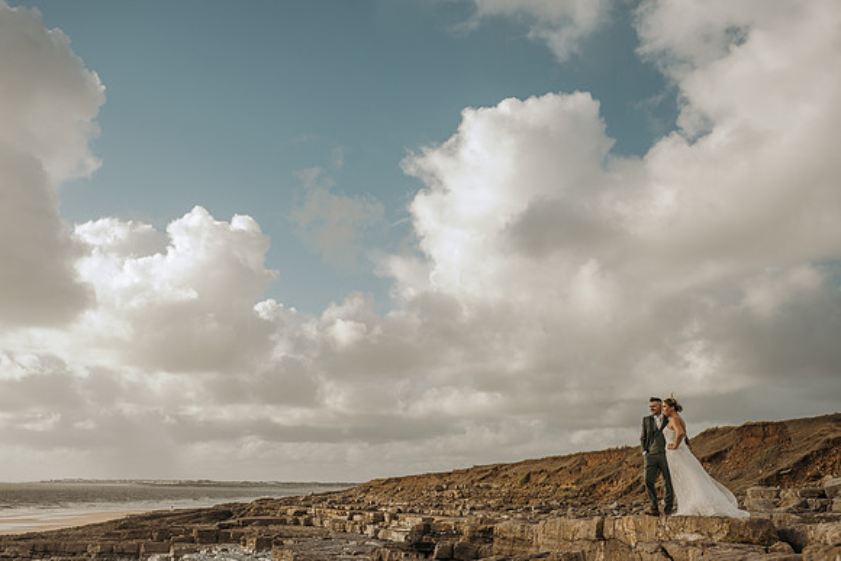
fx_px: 838
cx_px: 420
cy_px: 280
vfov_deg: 37.0
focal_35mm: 36
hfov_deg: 53.3
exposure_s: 1/2000
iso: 200
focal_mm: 35
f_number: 3.2
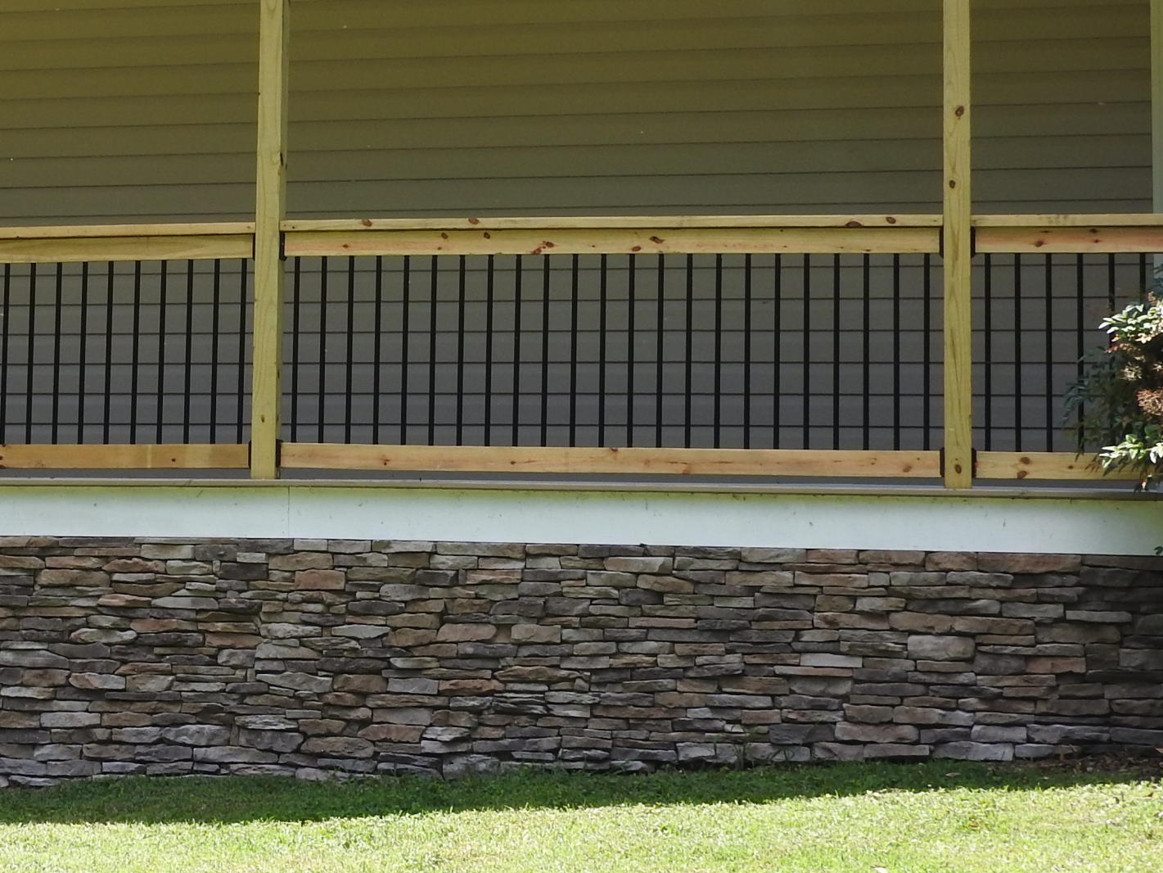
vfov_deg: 15.5
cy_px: 286
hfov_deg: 20.4
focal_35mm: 95
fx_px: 3192
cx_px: 219
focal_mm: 8.1
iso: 100
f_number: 4
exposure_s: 1/250
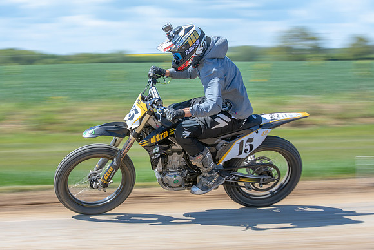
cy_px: 135
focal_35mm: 122
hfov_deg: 16.7
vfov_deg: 11.2
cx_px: 157
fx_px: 1271
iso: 200
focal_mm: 70
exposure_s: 1/160
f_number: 8
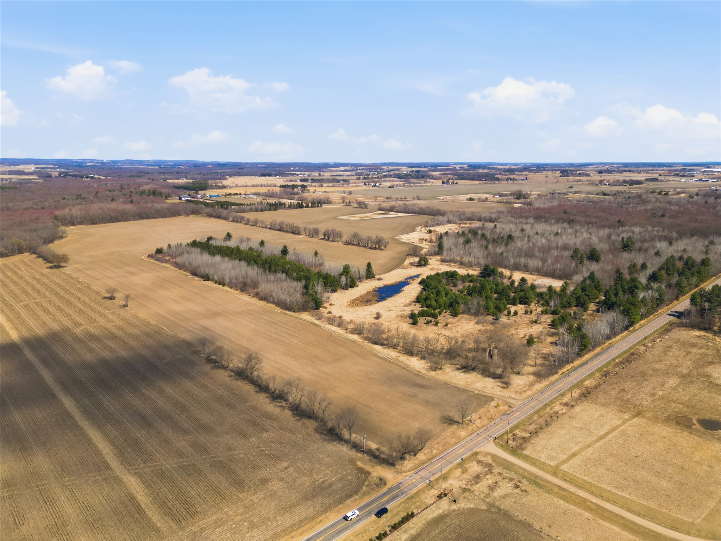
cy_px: 270
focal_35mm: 24
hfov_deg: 71.6
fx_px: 500
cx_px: 360
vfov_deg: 56.8
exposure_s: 1/320
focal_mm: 6.7
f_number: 1.7
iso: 100
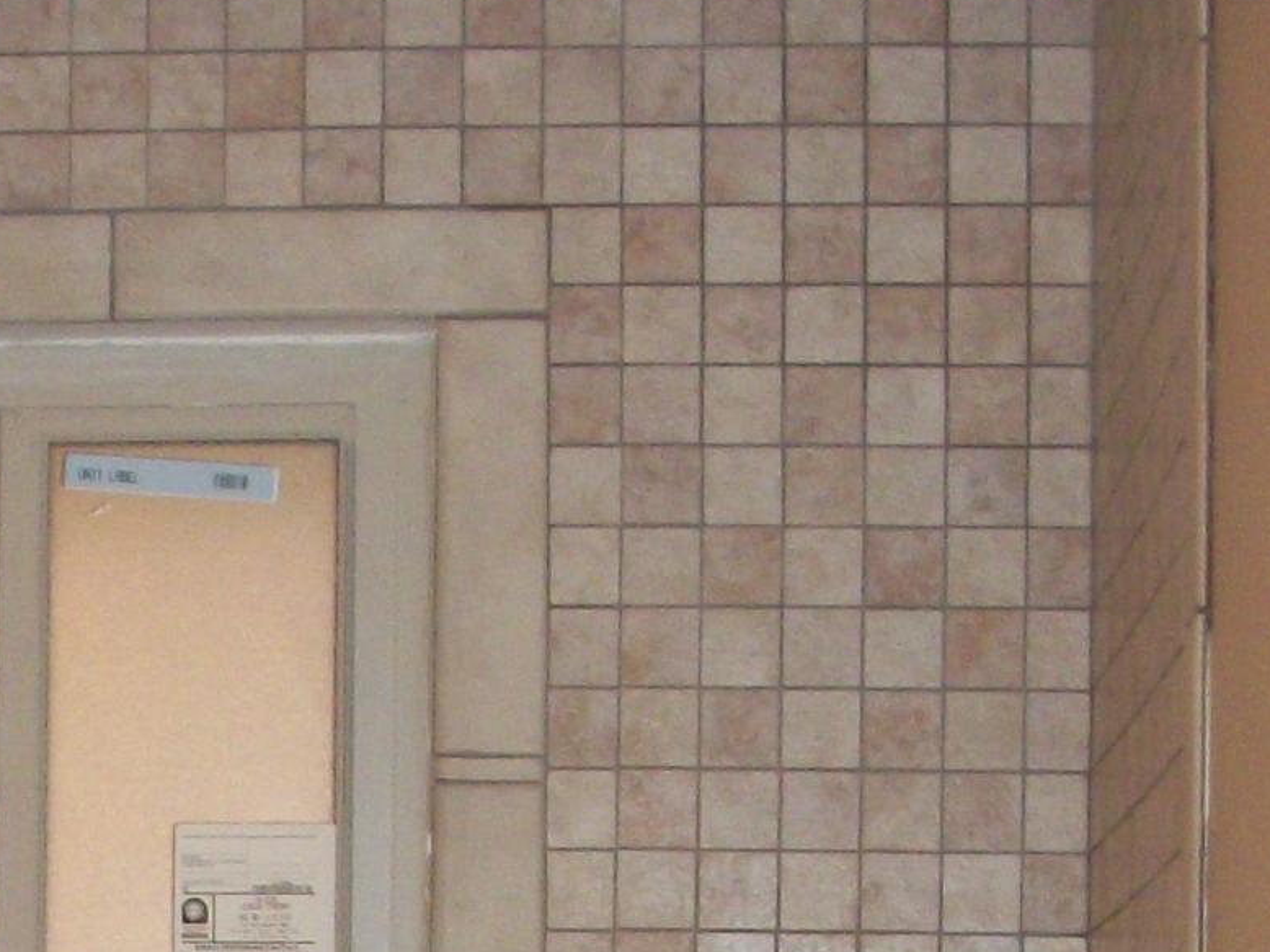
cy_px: 1760
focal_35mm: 135
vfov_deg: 10.3
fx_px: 4951
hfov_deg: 14.1
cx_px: -286
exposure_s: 1/60
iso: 160
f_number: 3.1
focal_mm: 6.3
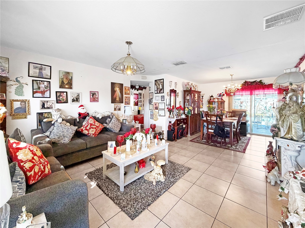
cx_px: 152
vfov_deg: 85.7
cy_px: 114
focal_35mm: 14
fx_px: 123
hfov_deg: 102.1
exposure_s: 1/60
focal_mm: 2.22
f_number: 2.2
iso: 200
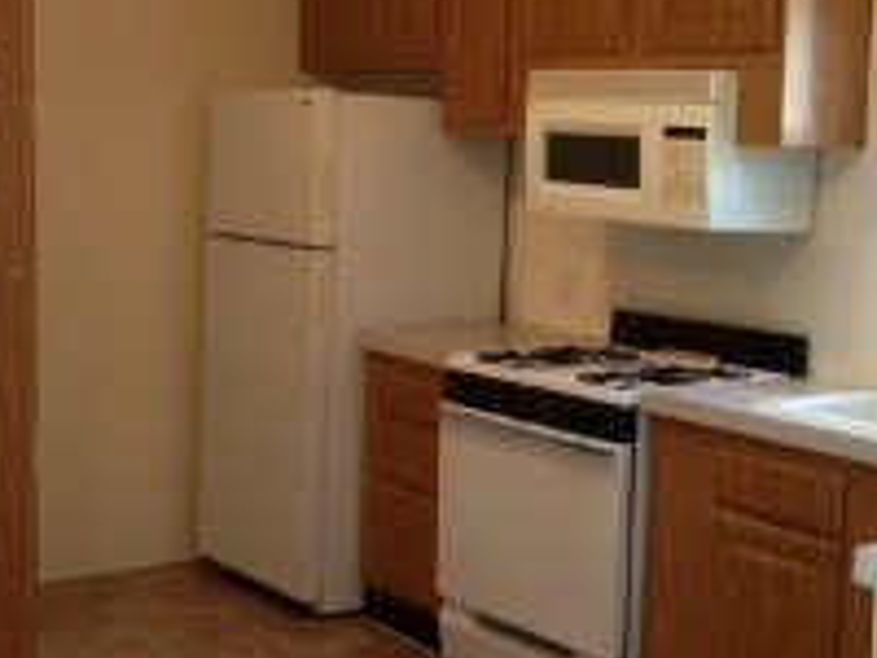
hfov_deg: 29.3
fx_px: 1672
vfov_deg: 22.3
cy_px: 307
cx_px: 535
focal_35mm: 66
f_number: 2.4
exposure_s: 1/20
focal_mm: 4.13
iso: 64
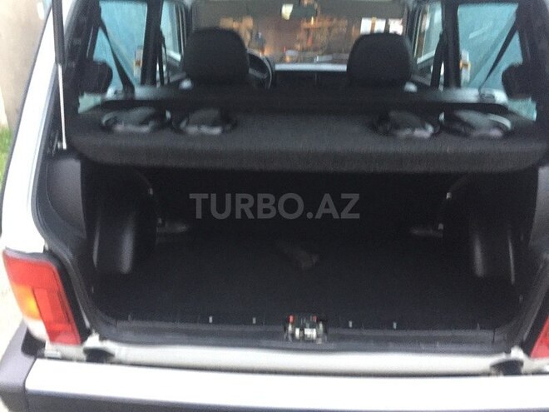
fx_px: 460
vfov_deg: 48.2
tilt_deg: -21.0
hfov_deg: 61.7
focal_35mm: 29
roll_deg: +0.1
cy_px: 206
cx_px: 274
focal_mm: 4.15
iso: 320
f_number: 2.2
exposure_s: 1/17
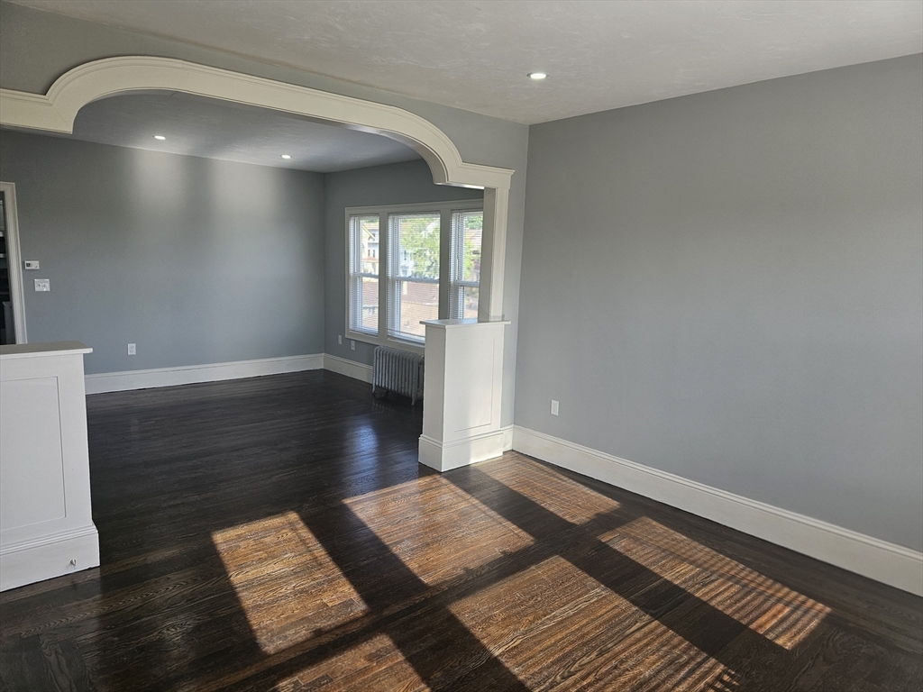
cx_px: 462
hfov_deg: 73.9
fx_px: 613
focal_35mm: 23
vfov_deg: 58.9
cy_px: 346
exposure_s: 1/207
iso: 64
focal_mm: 6.3
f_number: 1.7
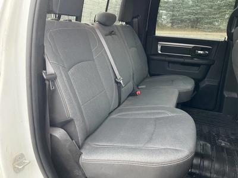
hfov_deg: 61.7
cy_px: 89
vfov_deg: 48.2
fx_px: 199
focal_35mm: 29
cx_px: 119
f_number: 1.8
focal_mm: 3
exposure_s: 1/60
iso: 200
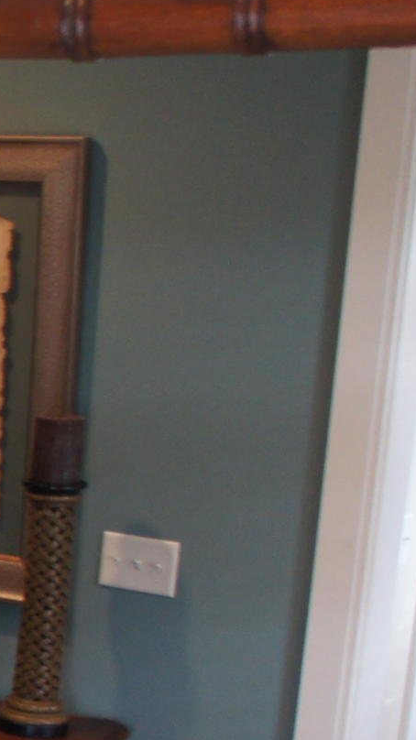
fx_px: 2061
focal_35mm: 105
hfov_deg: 9.0
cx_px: -890
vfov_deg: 19.8
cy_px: 739
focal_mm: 18
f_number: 3.5
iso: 640
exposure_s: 1/30
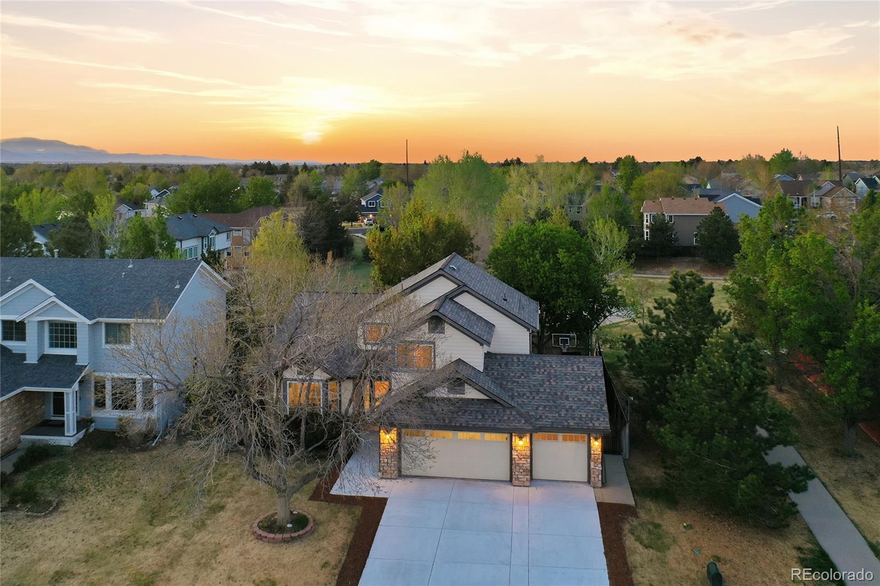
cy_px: 293
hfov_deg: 65.5
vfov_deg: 46.4
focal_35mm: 28
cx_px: 440
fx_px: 684
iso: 100
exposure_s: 1/25
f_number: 2.8
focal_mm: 10.3
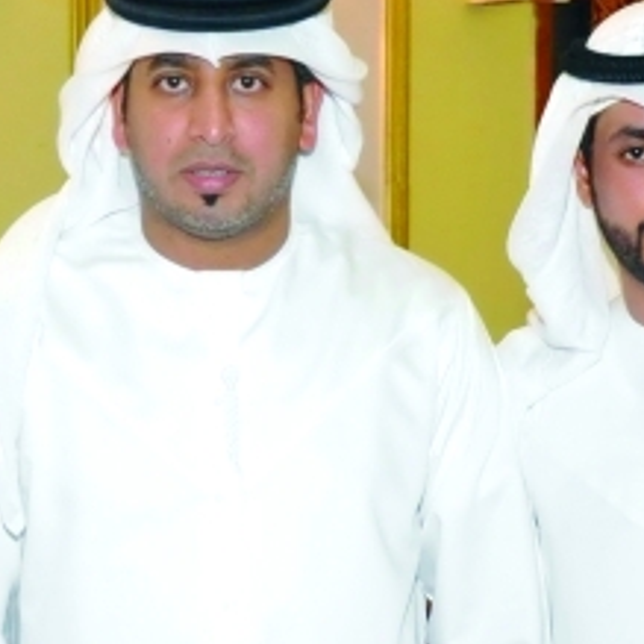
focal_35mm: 104
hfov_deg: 16.7
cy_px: 419
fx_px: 2189
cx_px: 238
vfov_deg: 16.7
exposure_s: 1/80
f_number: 4
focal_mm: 28
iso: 1250
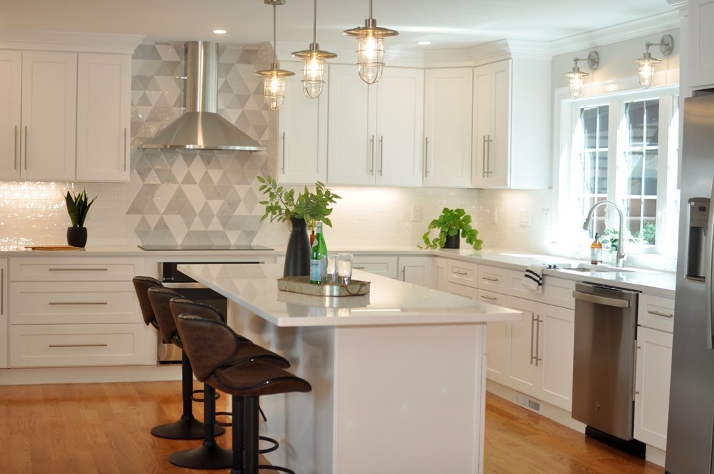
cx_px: 357
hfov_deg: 37.9
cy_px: 237
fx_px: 1040
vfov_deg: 25.7
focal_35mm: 52
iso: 200
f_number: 2.5
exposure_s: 1/200
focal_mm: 35
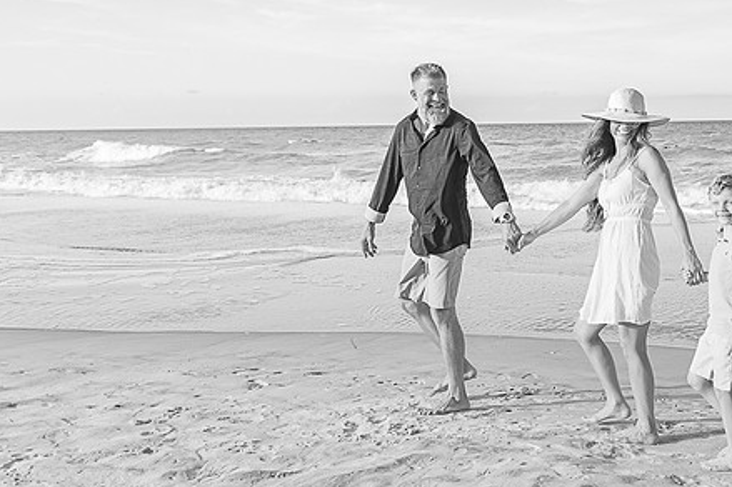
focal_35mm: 55
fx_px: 1117
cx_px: 602
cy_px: 180
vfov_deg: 24.5
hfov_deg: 34.9
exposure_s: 1/200
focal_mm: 32
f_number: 4
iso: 100
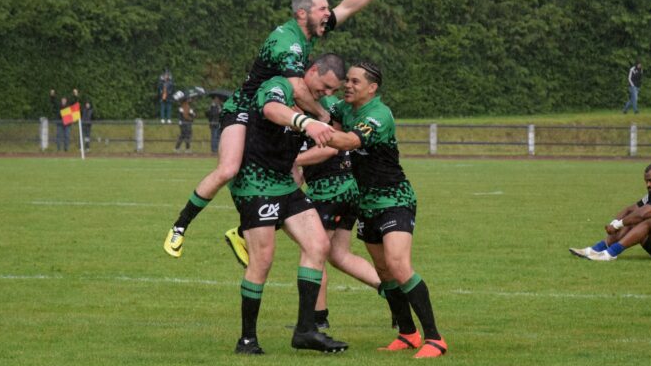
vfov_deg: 6.2
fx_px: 3359
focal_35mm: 195
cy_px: 166
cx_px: 377
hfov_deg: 11.1
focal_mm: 105
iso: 1400
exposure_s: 1/500
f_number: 5.6
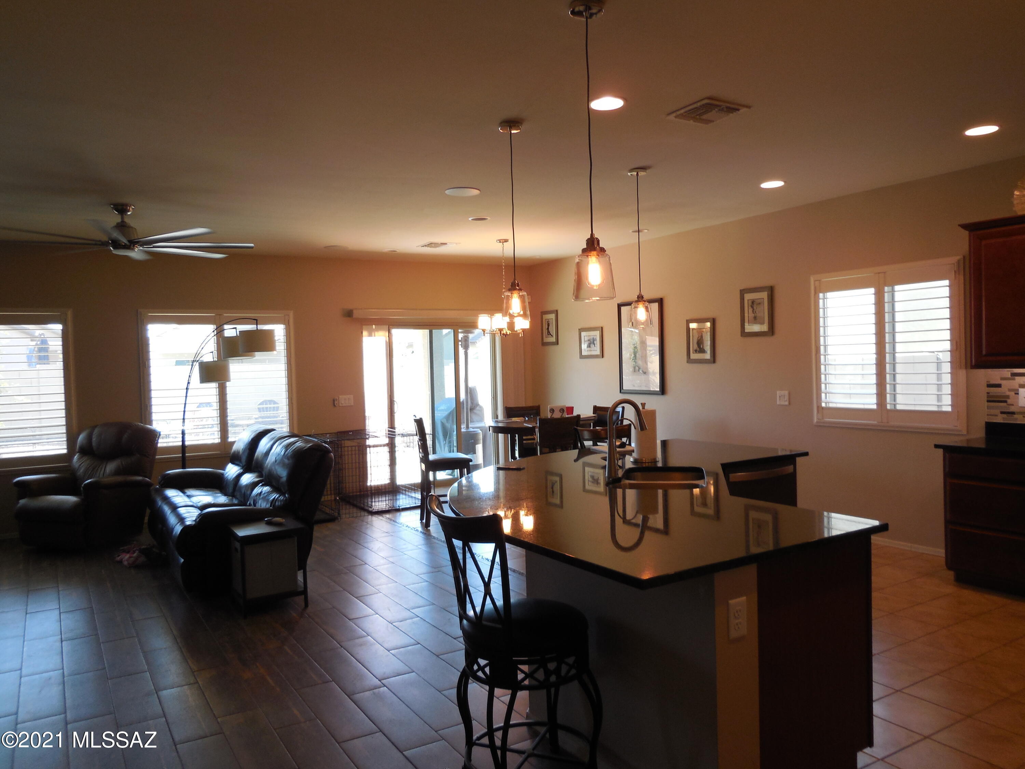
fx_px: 740
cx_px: 512
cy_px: 384
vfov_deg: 54.9
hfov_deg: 69.4
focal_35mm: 25
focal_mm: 4.5
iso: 140
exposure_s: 1/30
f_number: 3.1
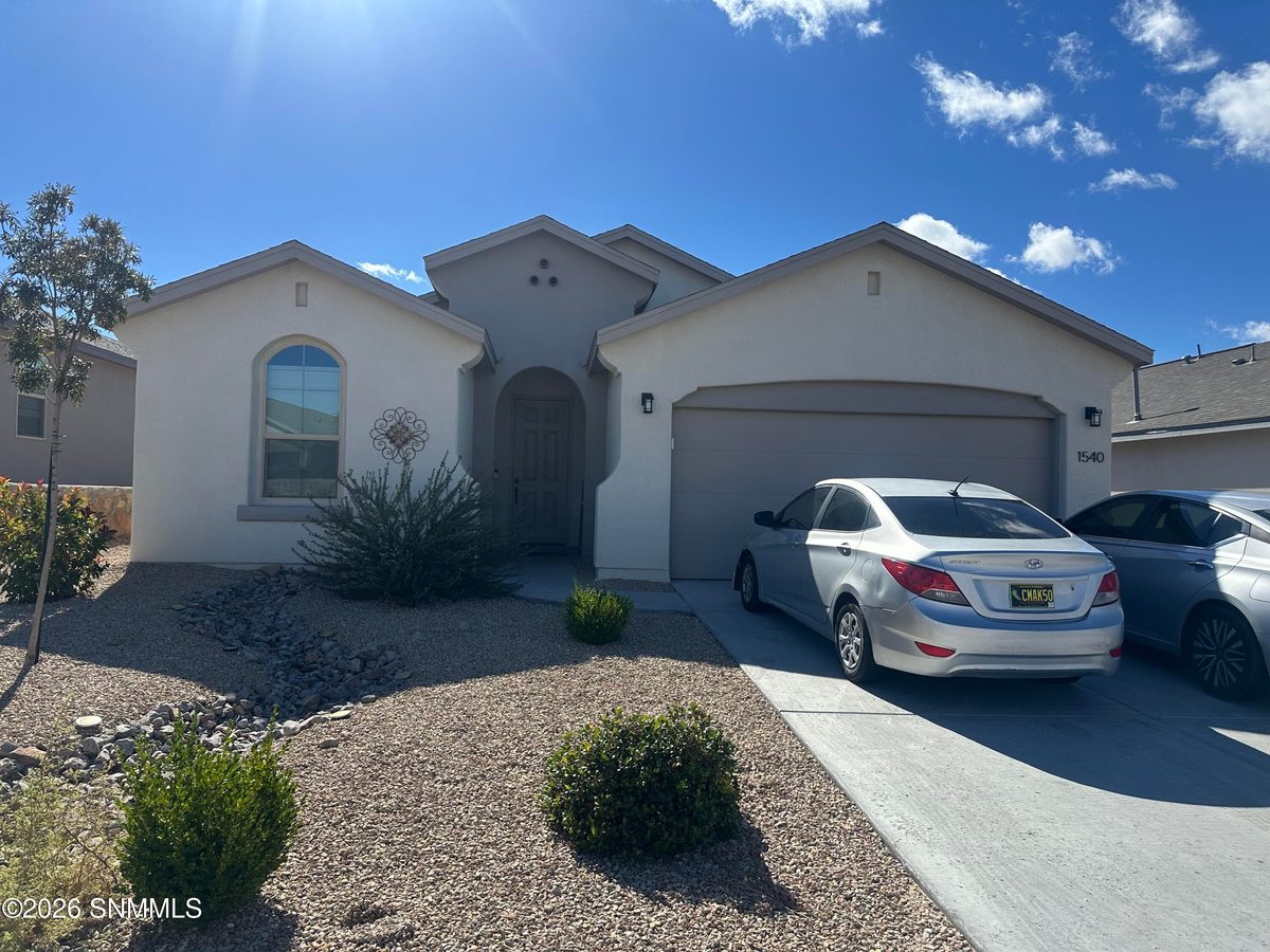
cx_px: 635
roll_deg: -1.4
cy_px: 476
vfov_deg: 56.8
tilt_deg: +0.2
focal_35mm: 24
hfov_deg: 71.6
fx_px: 881
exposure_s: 1/5525
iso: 80
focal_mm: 6.86
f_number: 1.78
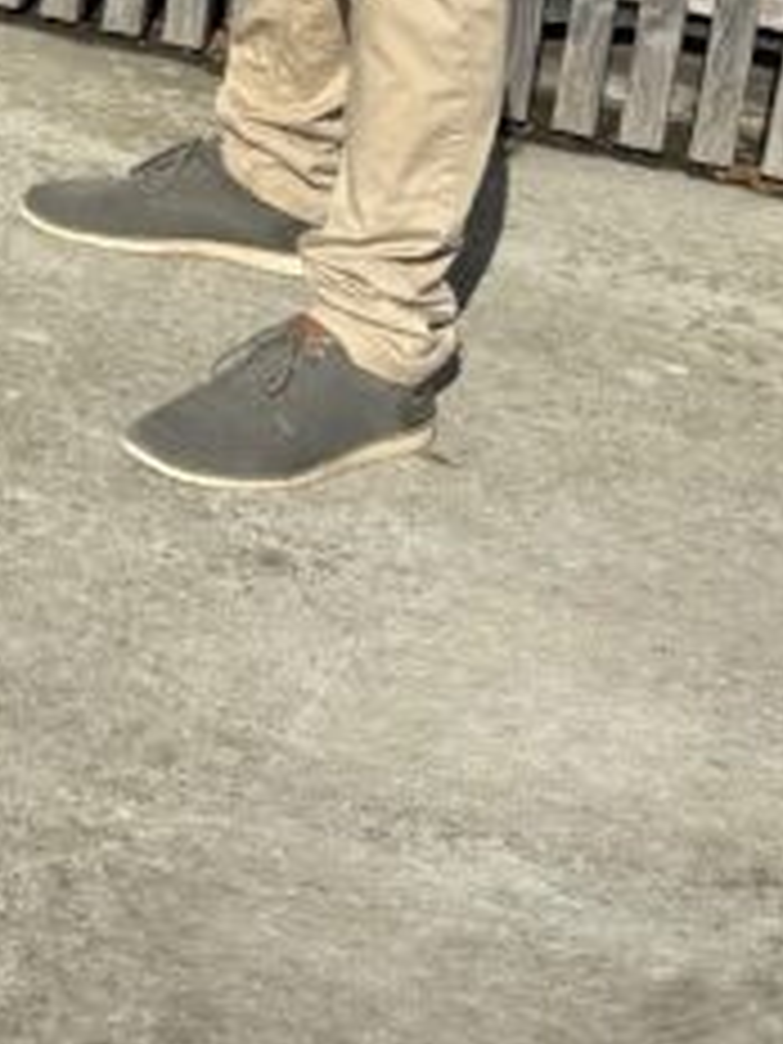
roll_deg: -5.3
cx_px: -396
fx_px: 3197
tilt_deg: -11.8
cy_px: -315
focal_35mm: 106
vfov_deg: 17.4
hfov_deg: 13.2
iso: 80
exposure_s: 1/6410
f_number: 1.78
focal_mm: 6.76
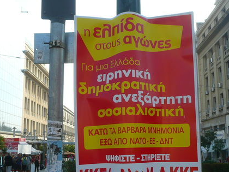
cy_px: 105
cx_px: 129
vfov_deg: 34.2
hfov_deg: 44.7
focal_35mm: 42
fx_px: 278
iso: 100
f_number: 3.3
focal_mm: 4.6
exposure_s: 1/500
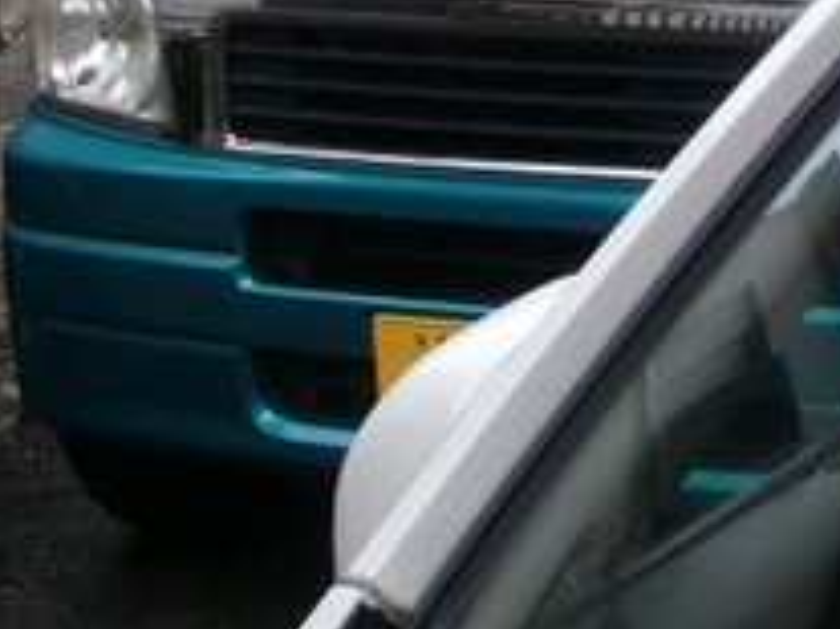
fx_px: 3080
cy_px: -199
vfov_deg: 11.4
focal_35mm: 127
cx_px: 868
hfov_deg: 15.2
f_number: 4.2
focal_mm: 8.29
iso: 125
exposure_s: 1/40
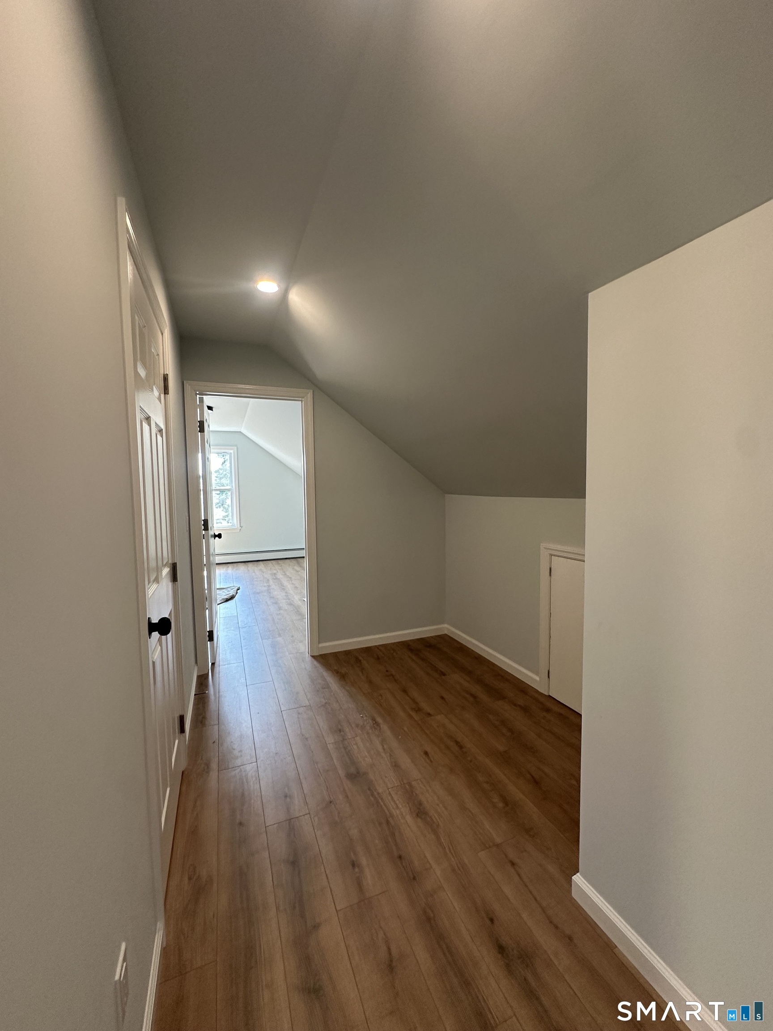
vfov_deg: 102.1
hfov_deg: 85.7
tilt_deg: -3.3
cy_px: 516
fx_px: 417
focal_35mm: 14
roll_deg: -0.1
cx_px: 386
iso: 200
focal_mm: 2.22
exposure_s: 1/120
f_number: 2.2
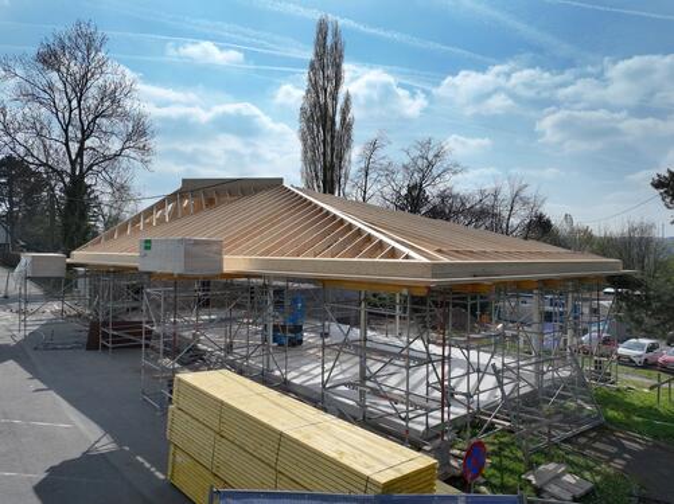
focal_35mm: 24
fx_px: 467
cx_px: 337
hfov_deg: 71.6
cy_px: 252
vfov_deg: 56.8
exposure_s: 1/6400
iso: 200
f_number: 2.8
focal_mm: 12.29
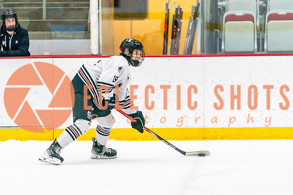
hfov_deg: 7.0
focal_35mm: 295
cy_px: 96
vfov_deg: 4.7
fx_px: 2399
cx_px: 122
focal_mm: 200
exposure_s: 1/1250
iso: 3200
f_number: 2.8
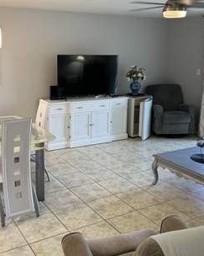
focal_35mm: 40
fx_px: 302
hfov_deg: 37.2
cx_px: 80
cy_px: 111
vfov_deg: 45.7
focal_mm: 5.7
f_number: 1.5
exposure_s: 1/60
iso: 200
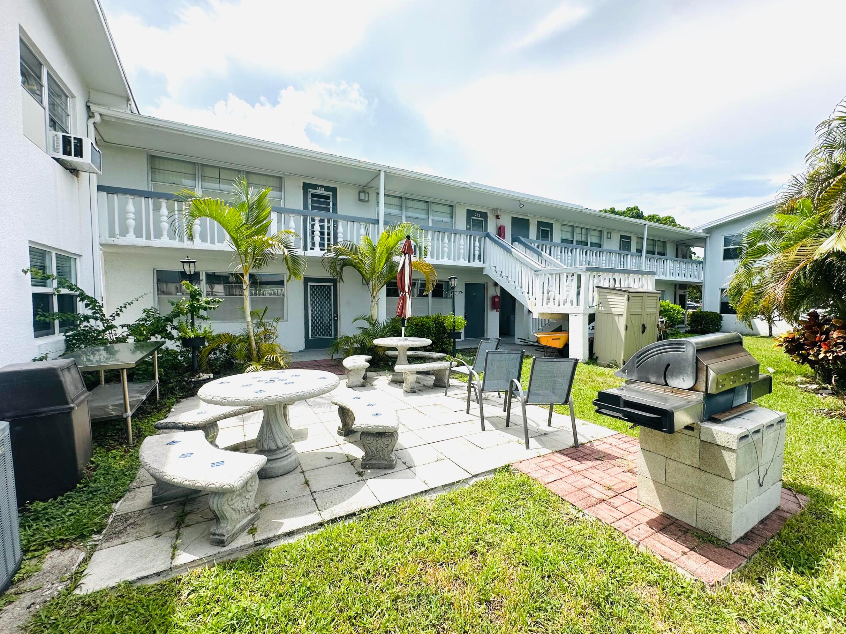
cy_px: 322
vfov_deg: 81.7
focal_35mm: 15
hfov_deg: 98.0
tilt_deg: -2.5
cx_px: 453
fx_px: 367
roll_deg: -1.0
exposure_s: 1/2053
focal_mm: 2.22
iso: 40
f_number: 2.2
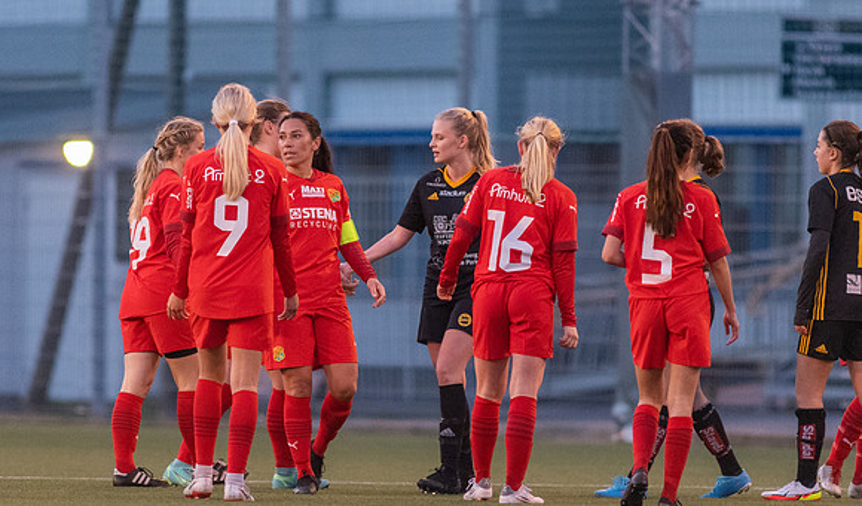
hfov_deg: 3.4
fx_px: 14450
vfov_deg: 2.0
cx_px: 347
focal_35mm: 626
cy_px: 246
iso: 4000
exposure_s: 1/800
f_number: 2.8
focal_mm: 300
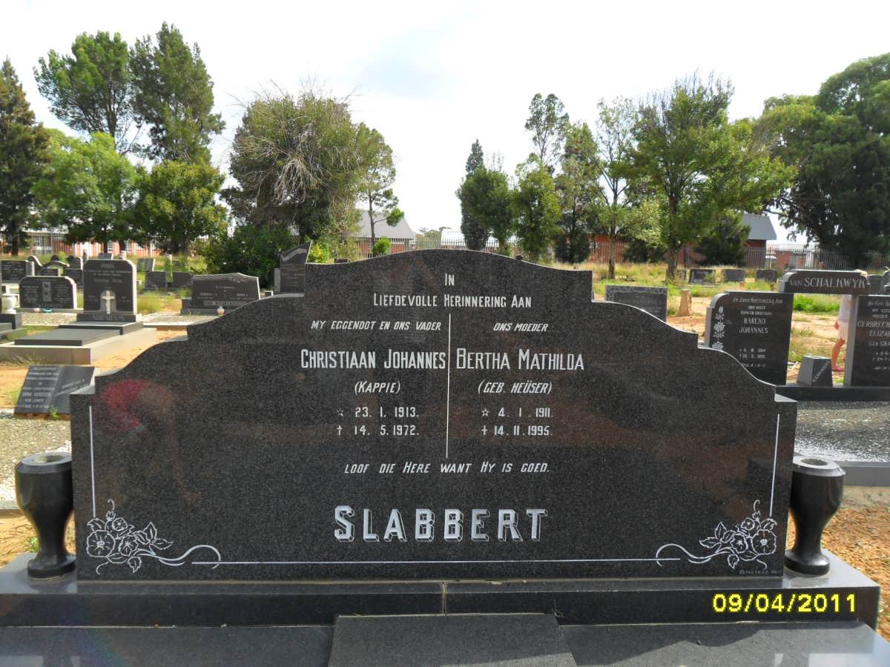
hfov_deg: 65.3
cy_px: 334
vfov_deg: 51.4
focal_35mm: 27
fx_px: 694
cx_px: 445
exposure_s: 1/500
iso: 100
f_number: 3.5
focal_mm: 4.9
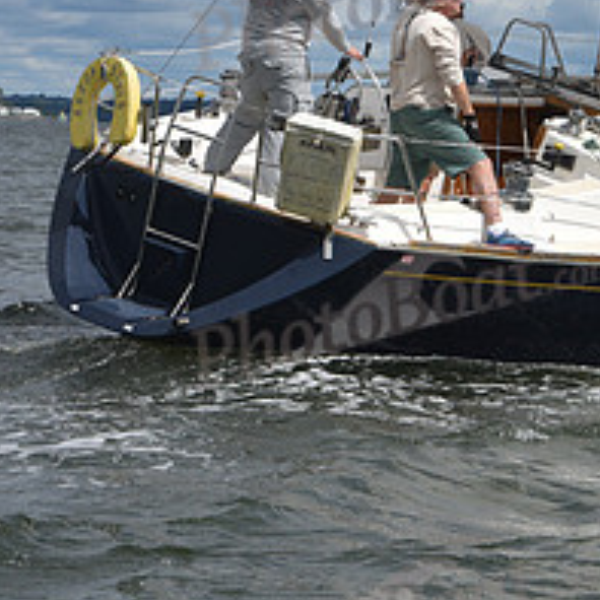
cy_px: 108
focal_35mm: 215
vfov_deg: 8.1
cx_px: 780
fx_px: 4216
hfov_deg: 8.0
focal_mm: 86
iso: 250
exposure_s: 1/800
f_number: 11
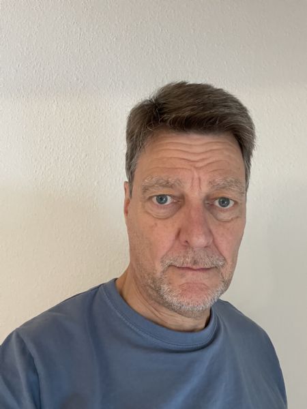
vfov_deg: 60.0
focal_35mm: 30
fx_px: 355
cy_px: 204
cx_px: 154
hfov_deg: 46.8
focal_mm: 2.71
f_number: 2.2
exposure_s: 1/33
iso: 320
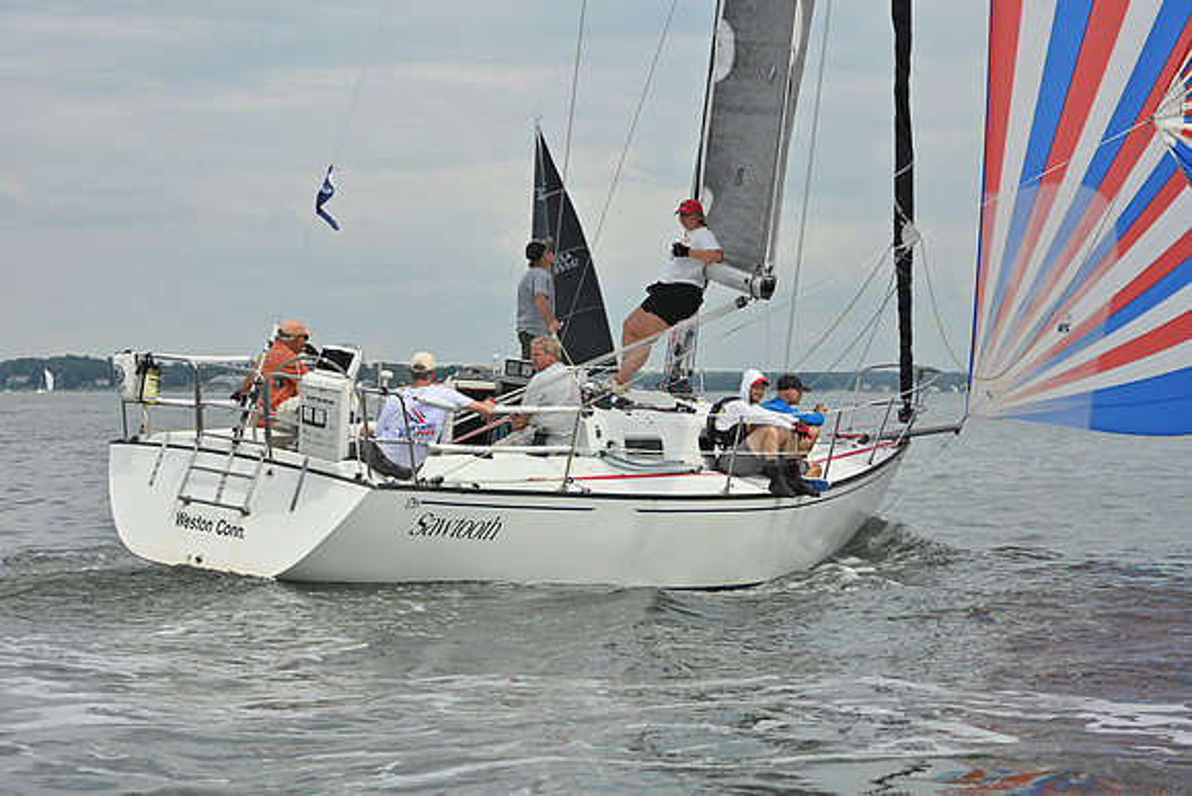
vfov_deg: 13.0
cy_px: 398
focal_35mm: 105
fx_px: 3477
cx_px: 596
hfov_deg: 19.5
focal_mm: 105
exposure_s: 1/1250
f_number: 10
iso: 320
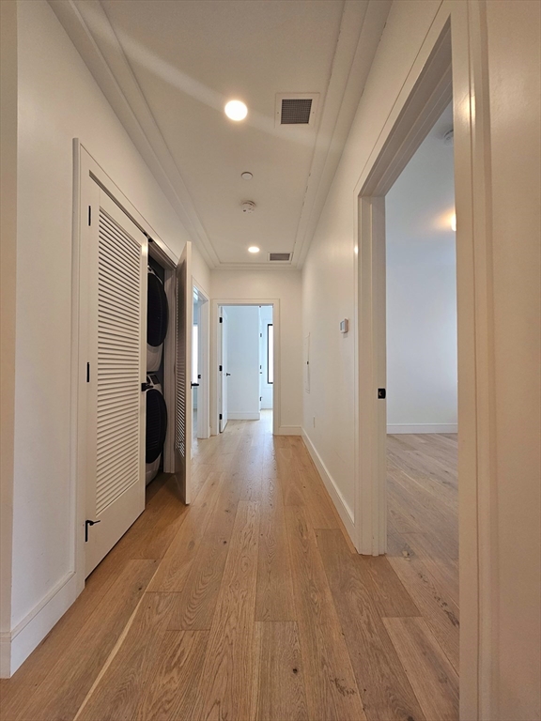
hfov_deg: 89.9
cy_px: 360
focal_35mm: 13
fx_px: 271
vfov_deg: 106.2
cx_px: 270
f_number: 2.2
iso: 100
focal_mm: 2.2
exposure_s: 1/60.2
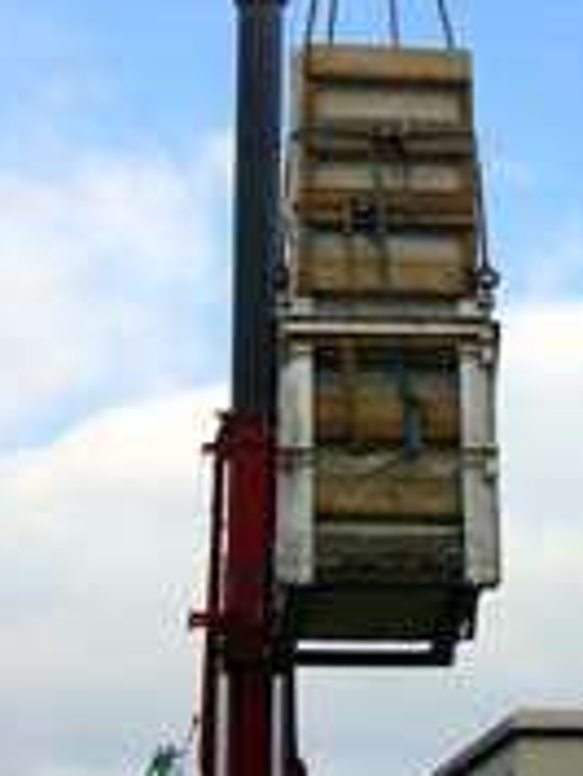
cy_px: 127
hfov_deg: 17.2
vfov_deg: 22.4
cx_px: 359
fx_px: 1929
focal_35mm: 86
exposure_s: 1/500
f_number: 4.3
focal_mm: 6.2
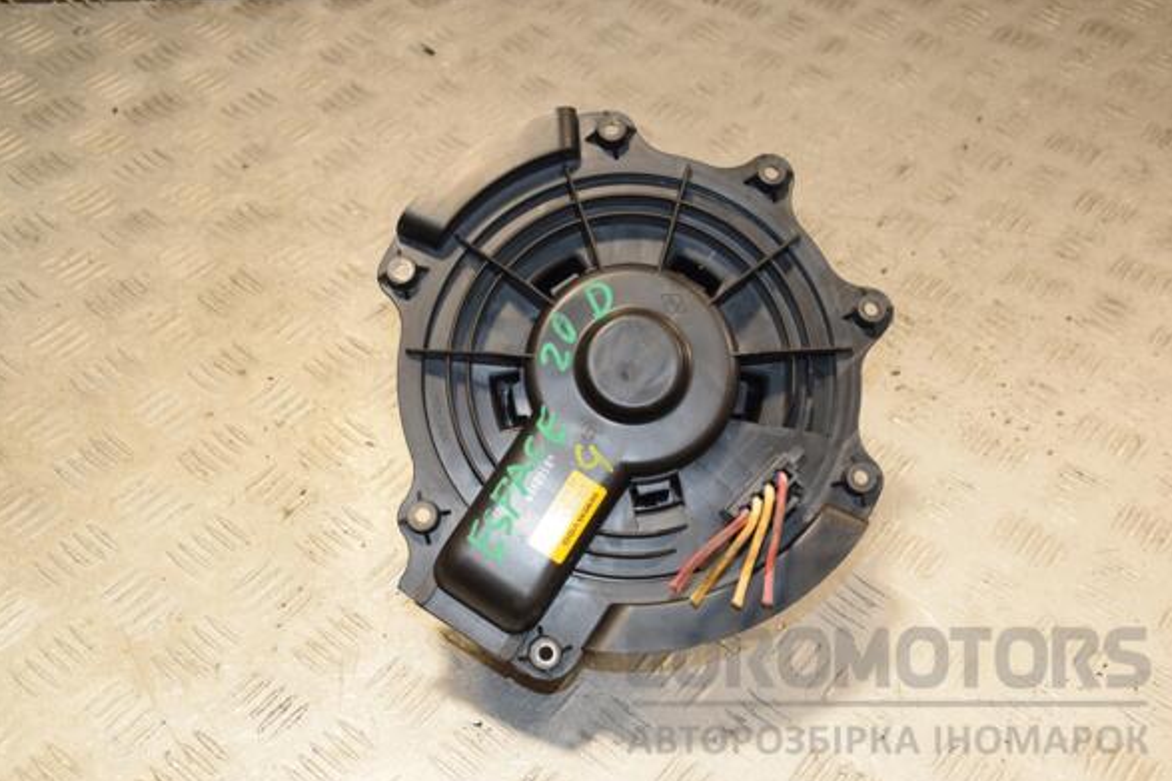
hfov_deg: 42.8
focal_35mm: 46
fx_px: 1497
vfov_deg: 29.2
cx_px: 589
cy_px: 391
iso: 800
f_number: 6.3
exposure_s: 1/200
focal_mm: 30
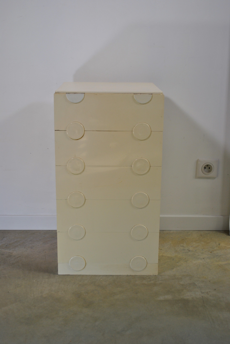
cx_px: 115
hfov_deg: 28.2
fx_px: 459
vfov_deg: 41.1
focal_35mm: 48
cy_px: 172
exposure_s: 1/125
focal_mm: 32
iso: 200
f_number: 5.6
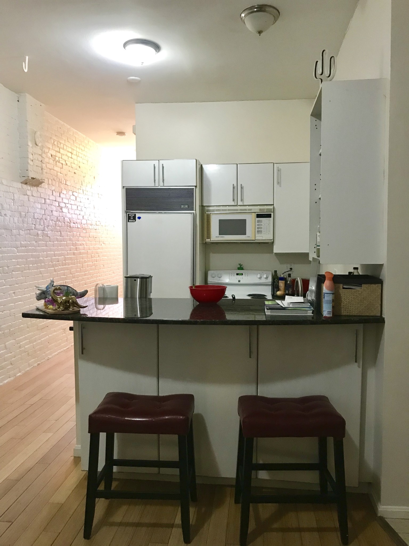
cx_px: 204
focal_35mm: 28
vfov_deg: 63.4
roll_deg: -0.7
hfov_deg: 49.7
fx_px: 441
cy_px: 273
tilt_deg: -3.4
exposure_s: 1/15
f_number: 1.8
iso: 80
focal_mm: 3.99
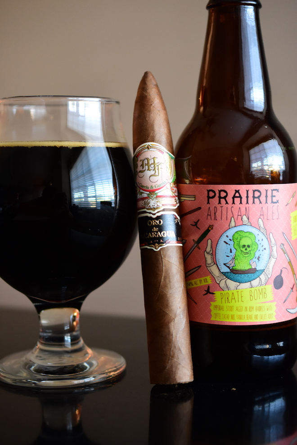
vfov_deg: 33.4
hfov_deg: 22.6
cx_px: 148
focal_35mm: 60
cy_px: 222
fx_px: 742
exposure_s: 1/20
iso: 1250
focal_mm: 40
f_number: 3
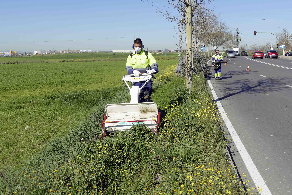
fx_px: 381
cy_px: 98
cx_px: 146
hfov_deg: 41.9
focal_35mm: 47
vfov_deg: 28.6
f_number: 4
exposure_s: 1/1600
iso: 125
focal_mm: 17
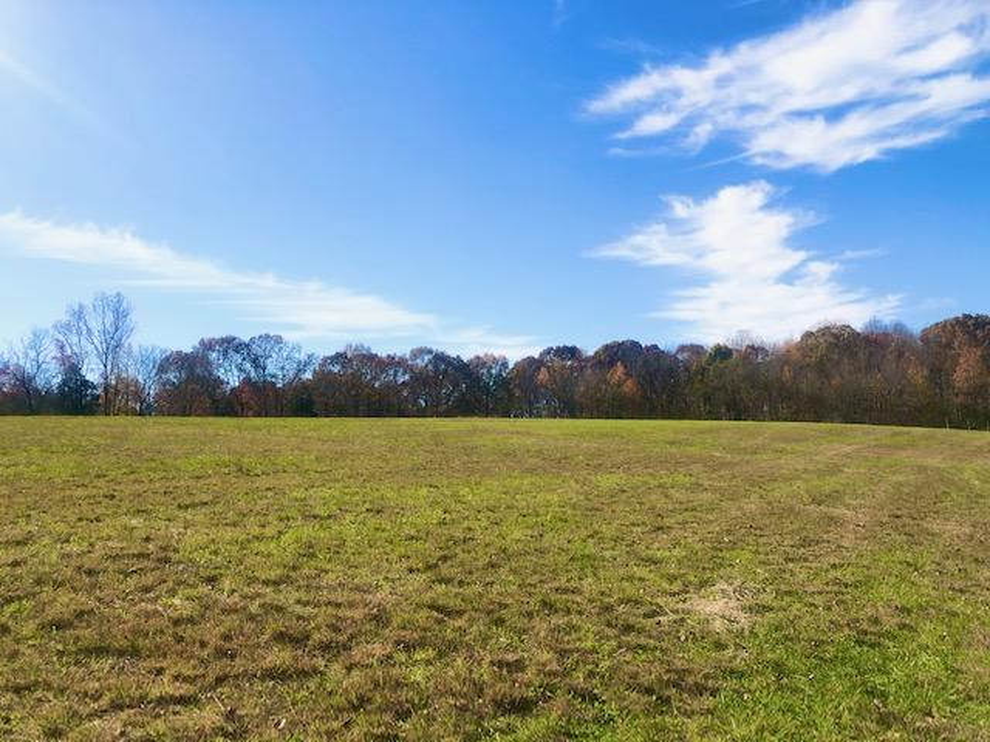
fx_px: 801
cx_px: 495
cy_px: 371
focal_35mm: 28
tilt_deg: +6.9
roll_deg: +1.6
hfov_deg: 63.4
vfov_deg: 49.7
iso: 20
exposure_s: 1/3003
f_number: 1.8
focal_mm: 3.99
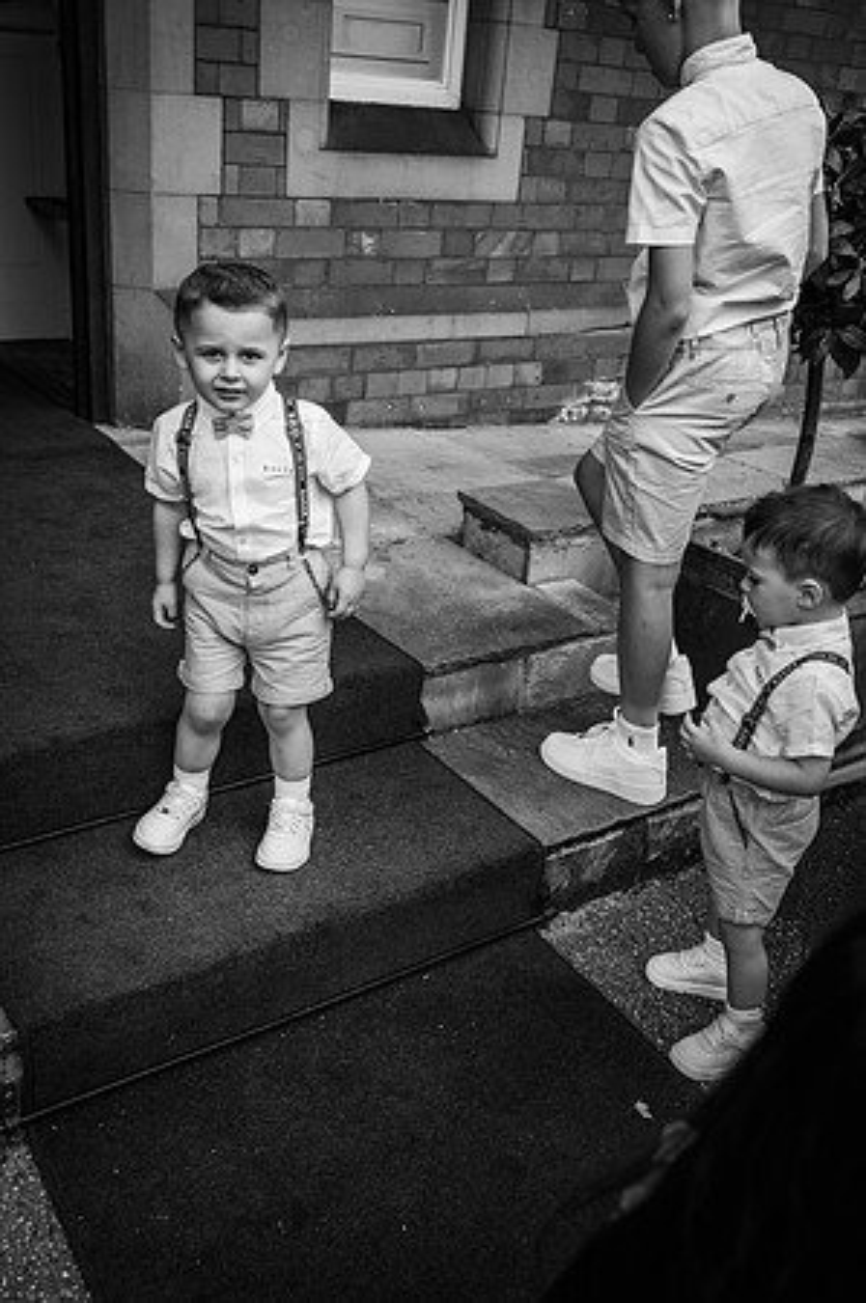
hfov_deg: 37.8
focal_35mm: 35
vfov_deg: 54.5
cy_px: 652
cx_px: 433
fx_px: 1266
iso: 100
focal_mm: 35
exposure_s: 1/320
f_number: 4.5
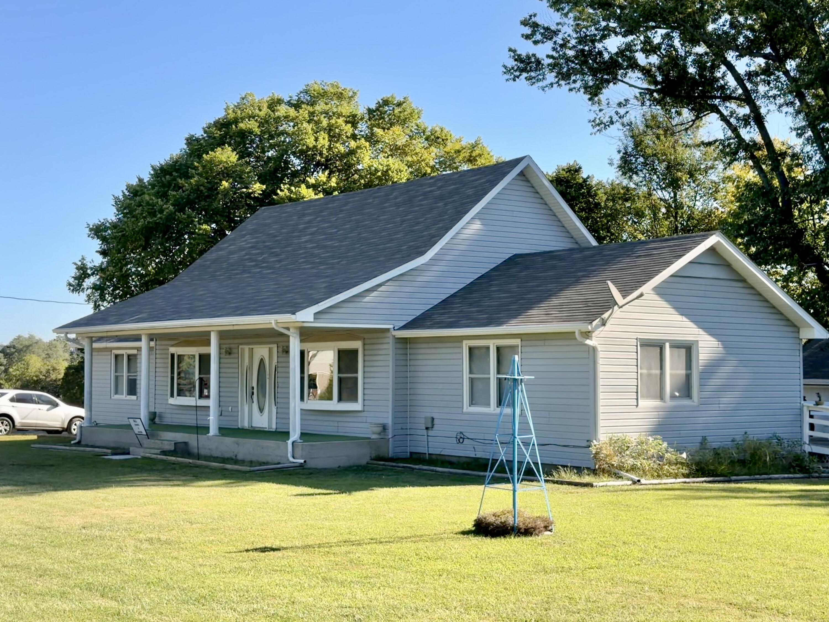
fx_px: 1150
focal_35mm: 48
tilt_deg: +1.3
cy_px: 311
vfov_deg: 30.3
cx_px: 414
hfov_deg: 39.7
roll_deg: +1.0
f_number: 1.78
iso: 64
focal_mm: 6.76
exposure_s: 1/2273
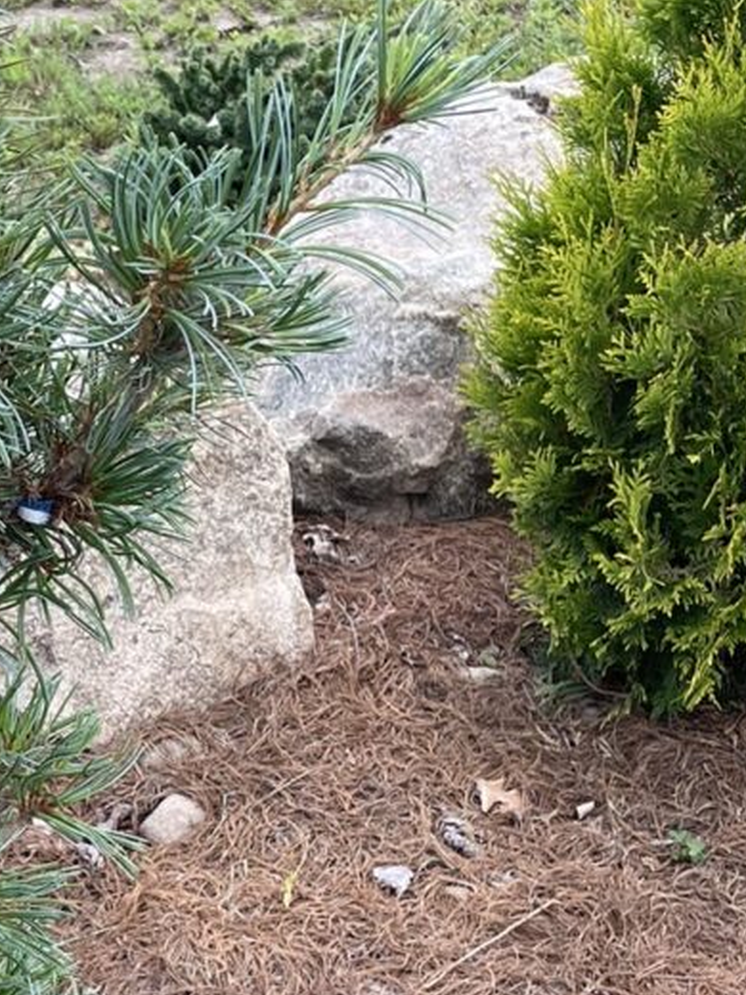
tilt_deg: -29.7
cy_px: 576
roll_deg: -2.5
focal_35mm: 80
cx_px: -46
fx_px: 2299
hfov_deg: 17.9
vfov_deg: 24.4
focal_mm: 4.2
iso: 32
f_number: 1.6
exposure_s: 1/310
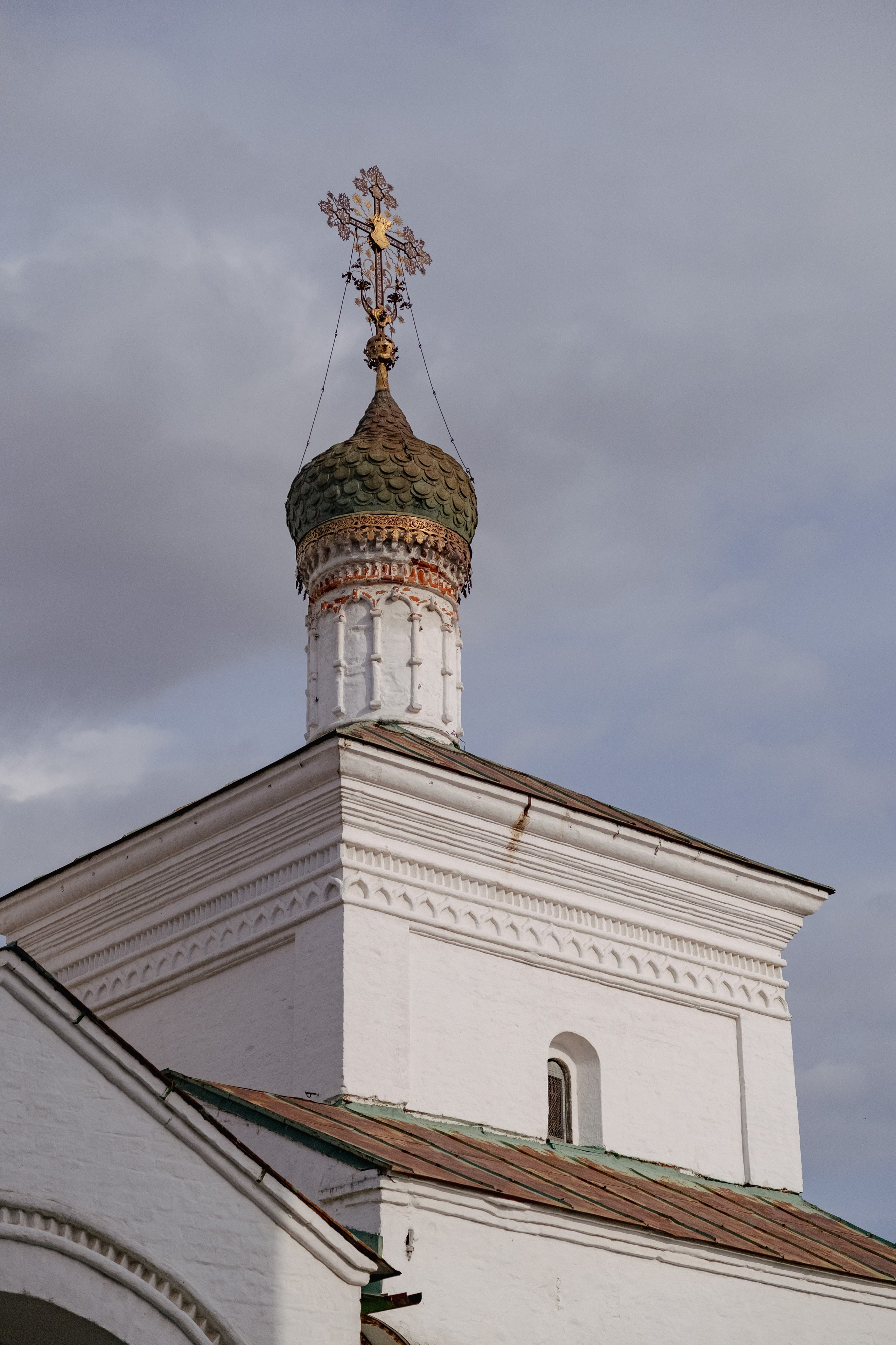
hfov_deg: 21.9
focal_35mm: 62
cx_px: 448
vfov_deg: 32.4
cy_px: 672
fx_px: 2314
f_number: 4
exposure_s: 1/10000
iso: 640
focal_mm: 41.1
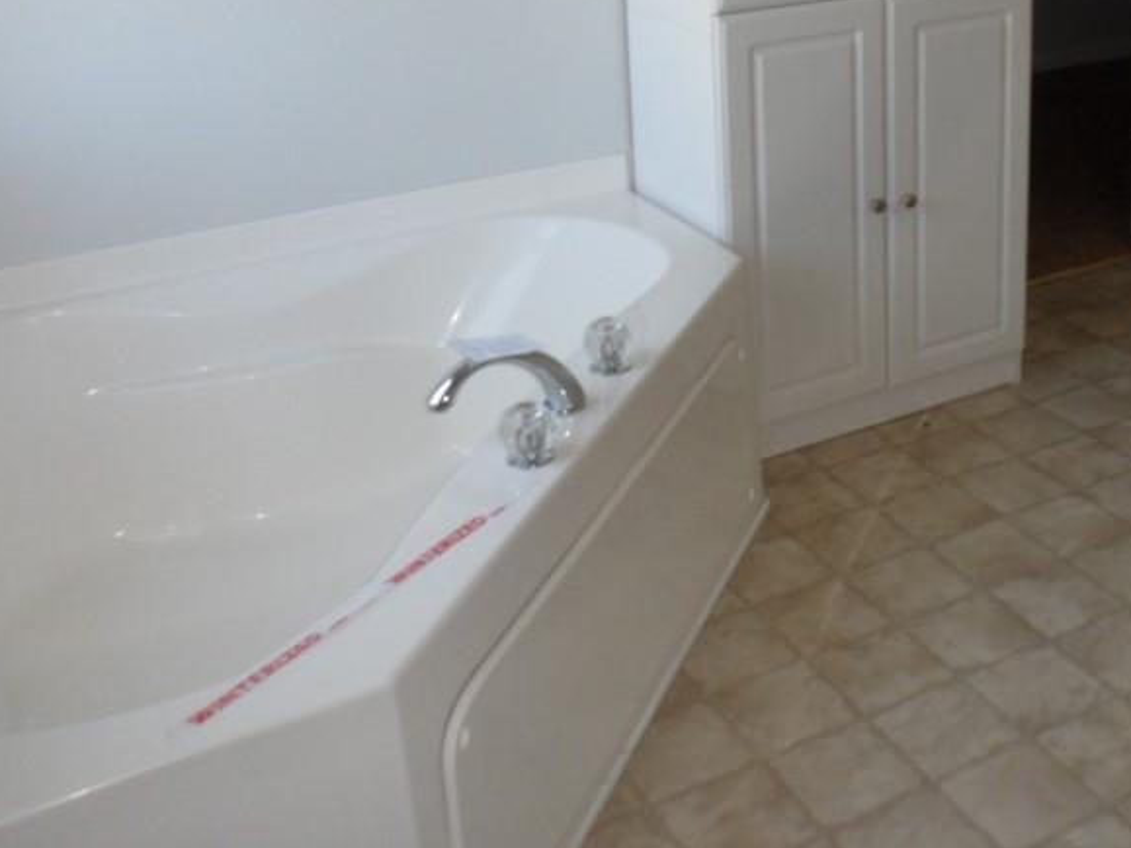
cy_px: 113
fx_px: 1503
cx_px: 895
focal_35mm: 46
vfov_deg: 30.4
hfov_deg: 39.7
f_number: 3.3
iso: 100
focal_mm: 4.9
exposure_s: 1/60
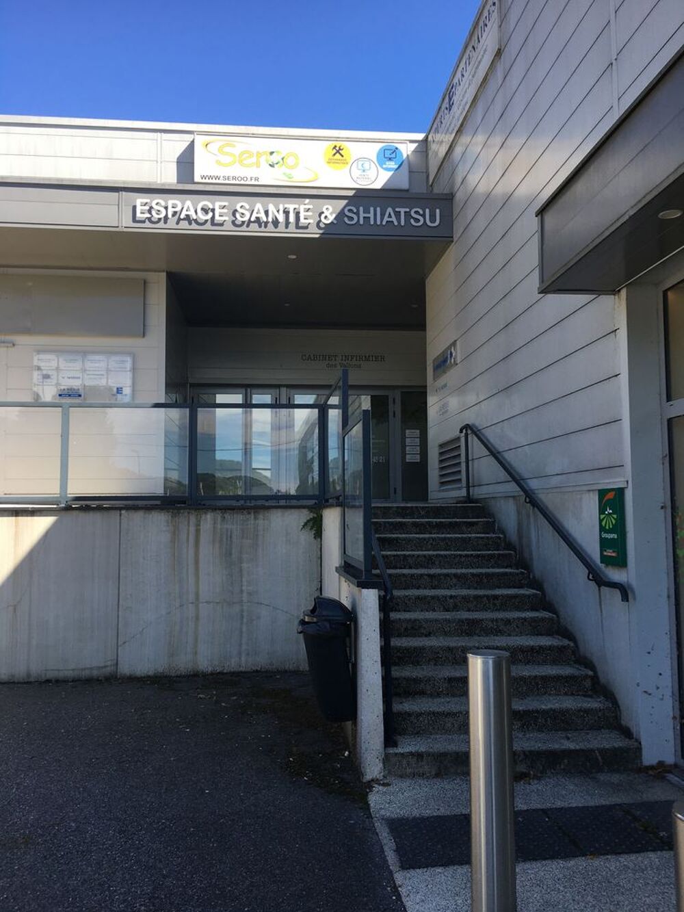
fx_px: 764
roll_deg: -0.4
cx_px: 342
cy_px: 456
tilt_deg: +6.1
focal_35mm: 29
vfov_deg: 61.7
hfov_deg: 48.2
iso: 25
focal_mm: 4.15
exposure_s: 1/503
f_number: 2.2
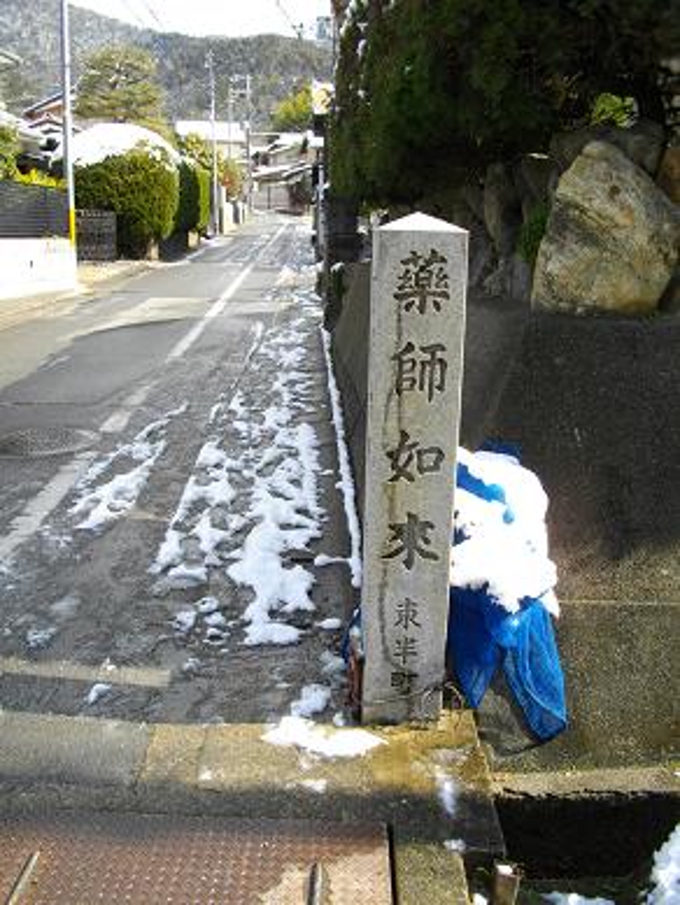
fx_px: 838
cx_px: 340
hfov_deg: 44.2
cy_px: 452
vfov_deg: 56.8
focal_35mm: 32
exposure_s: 1/160
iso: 100
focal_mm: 5.7
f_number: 5.5
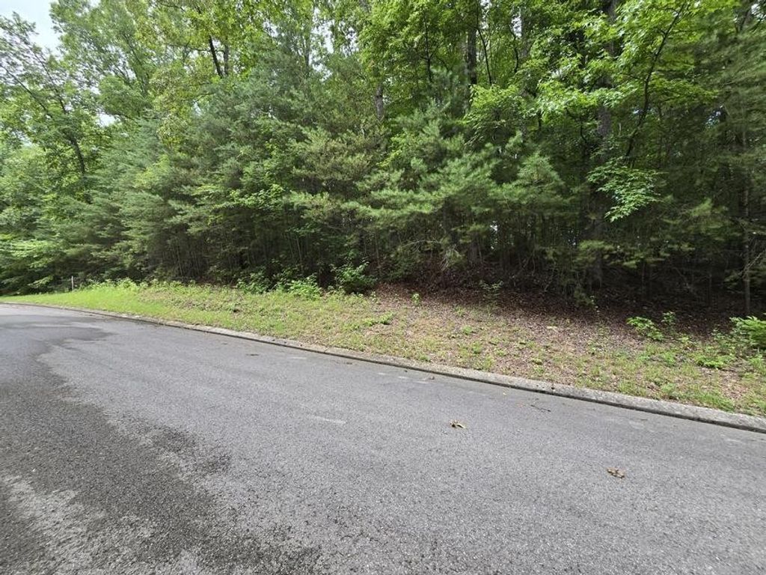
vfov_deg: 89.9
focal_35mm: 13
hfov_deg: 106.2
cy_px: 288
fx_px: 288
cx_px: 383
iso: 50
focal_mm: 2.2
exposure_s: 1/120
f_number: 2.2
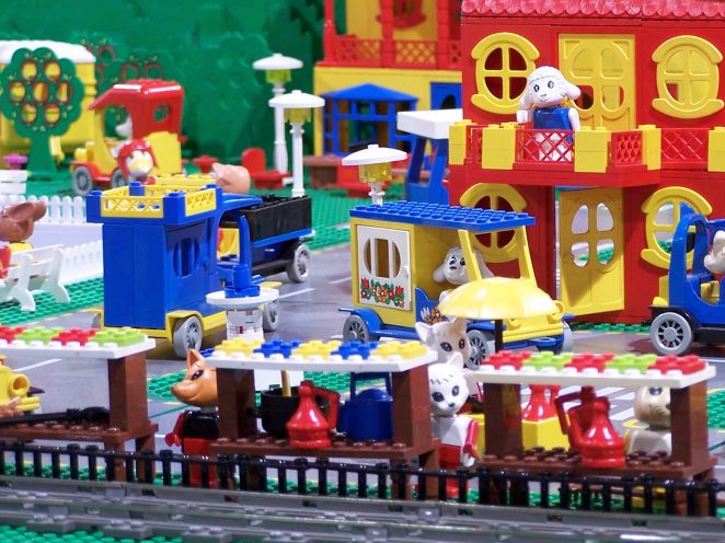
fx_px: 3790
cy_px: 148
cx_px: 543
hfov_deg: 10.9
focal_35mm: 181
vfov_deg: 8.2
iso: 80
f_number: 3.2
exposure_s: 1/3
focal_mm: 19.4
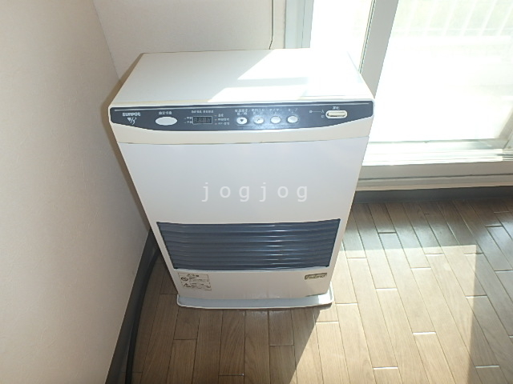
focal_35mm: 21
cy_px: 192
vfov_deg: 63.4
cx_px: 256
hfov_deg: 79.0
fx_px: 311
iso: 125
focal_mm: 3.7
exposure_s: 1/200
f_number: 3.5
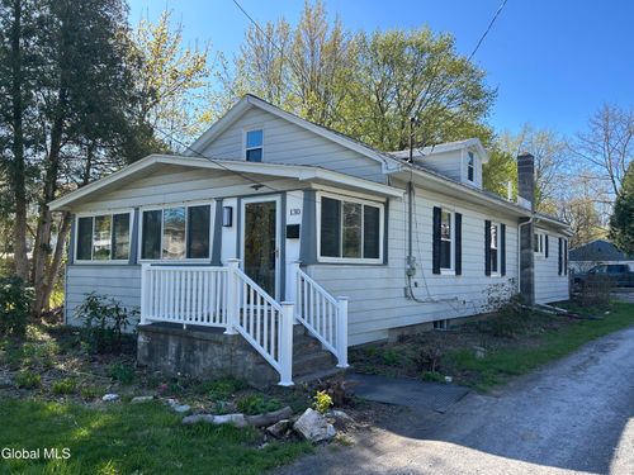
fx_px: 476
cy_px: 238
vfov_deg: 53.1
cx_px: 317
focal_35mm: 26
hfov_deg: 67.3
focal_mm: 5.7
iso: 50
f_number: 1.5
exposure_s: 1/1147
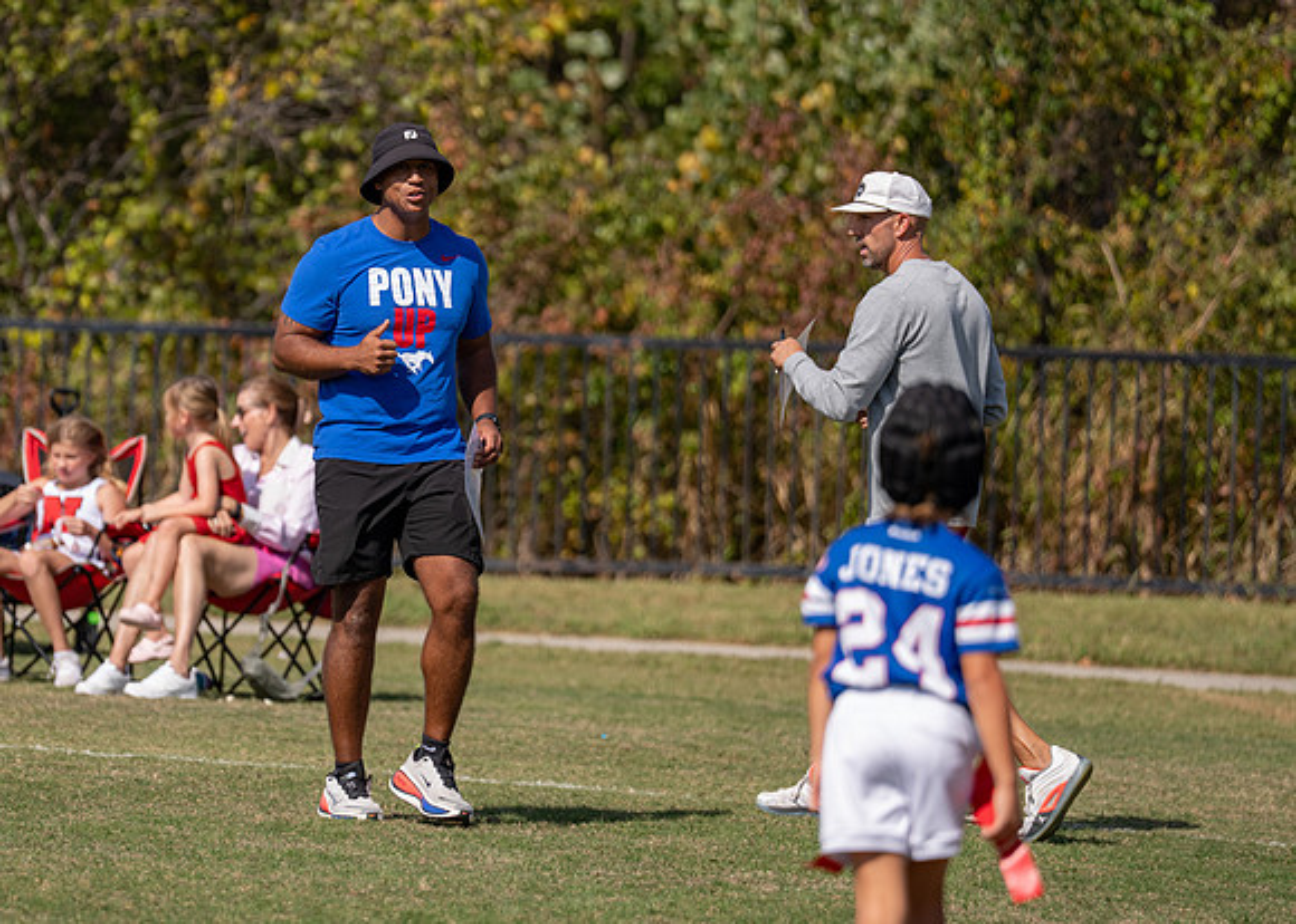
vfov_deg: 4.8
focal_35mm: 297
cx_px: 417
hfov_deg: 6.8
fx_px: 10925
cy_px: 382
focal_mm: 200
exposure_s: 1/1600
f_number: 2.8
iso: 100
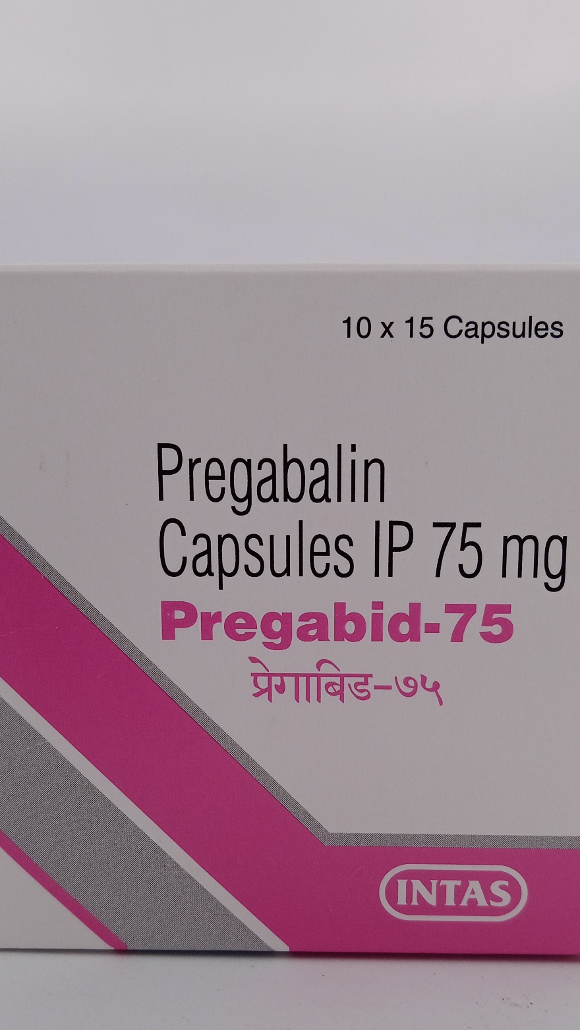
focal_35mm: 39
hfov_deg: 30.4
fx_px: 1066
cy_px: 626
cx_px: 323
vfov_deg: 51.2
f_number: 2.2
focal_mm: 3.43
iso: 113
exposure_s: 1/195
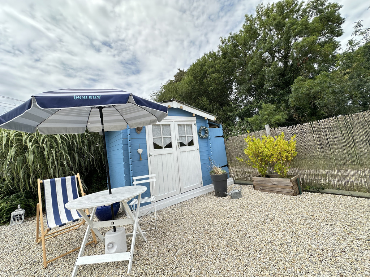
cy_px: 138
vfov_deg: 85.7
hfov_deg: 102.1
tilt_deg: +3.9
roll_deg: +6.9
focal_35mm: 14
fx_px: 150
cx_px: 185
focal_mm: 2.22
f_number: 2.2
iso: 40
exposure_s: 1/670
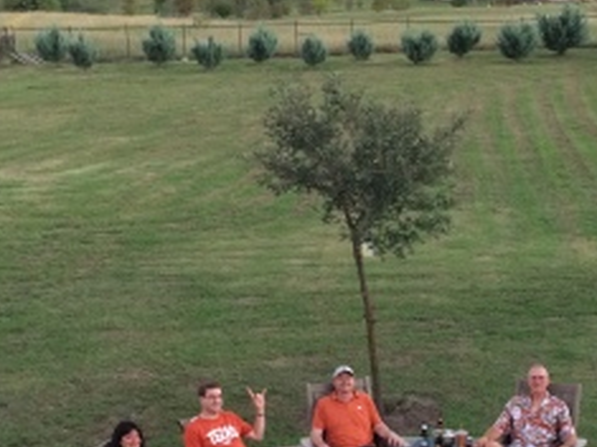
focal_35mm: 79
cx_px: 394
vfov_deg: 18.3
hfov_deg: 24.6
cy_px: 419
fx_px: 1362
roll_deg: +0.8
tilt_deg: -20.6
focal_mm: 4.15
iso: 200
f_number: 2.2
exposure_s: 1/30
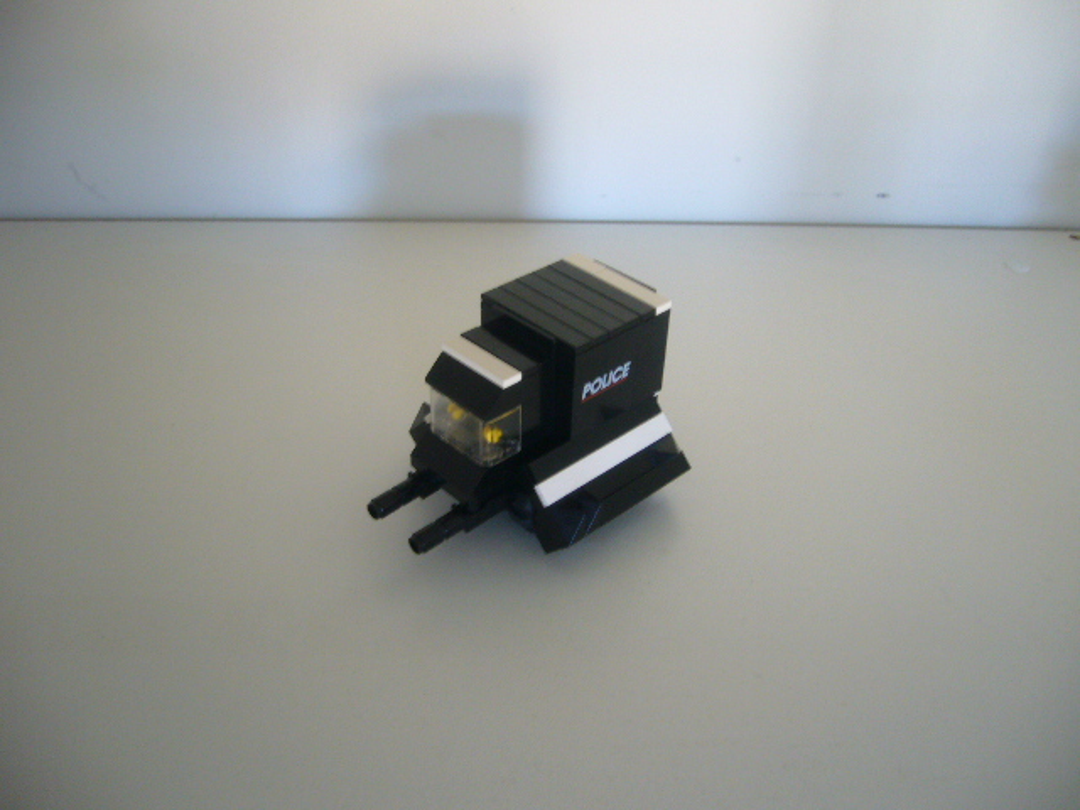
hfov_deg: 52.6
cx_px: 540
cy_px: 405
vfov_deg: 40.7
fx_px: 1092
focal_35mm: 35
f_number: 2.8
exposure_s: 1/13
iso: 125
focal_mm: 5.8
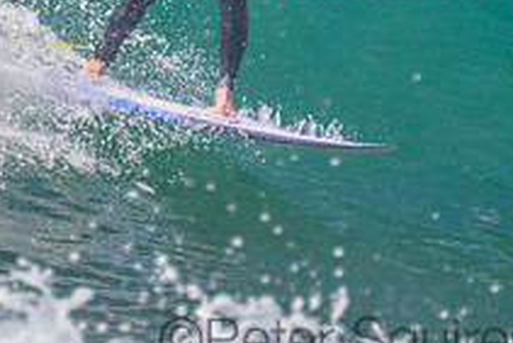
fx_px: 35648
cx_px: 322
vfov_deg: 0.6
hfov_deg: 0.8
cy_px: -130
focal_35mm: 2500
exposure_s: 1/1600
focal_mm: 800
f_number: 11
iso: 1100
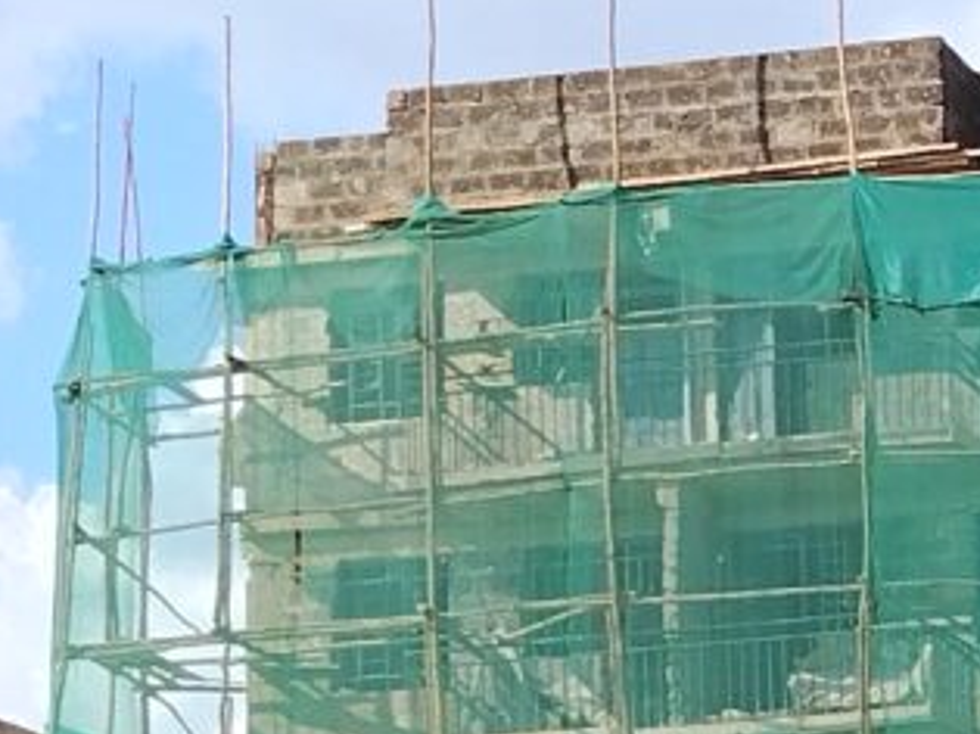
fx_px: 4330
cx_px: 1409
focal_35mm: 153
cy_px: 1014
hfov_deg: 12.4
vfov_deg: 9.5
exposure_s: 1/996
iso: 100
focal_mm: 5.25
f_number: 1.75
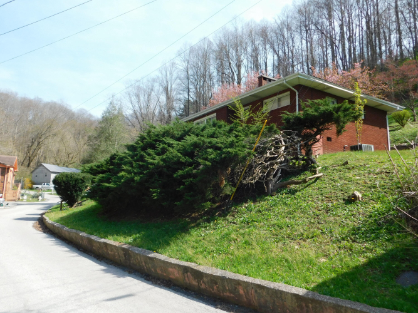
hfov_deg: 63.5
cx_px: 209
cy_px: 156
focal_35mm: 28
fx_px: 338
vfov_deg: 49.7
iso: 125
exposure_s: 1/640
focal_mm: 4.9
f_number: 3.2
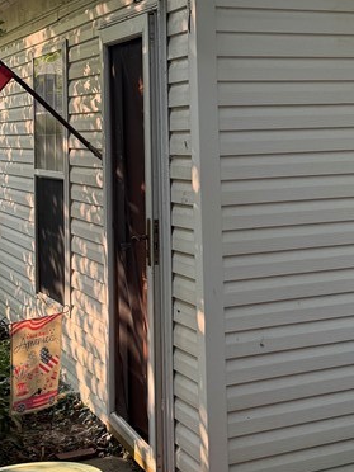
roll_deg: +2.0
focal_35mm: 66
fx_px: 900
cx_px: 273
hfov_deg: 22.0
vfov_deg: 28.8
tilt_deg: +3.1
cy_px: 99
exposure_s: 1/481
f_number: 1.78
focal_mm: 6.76
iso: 100
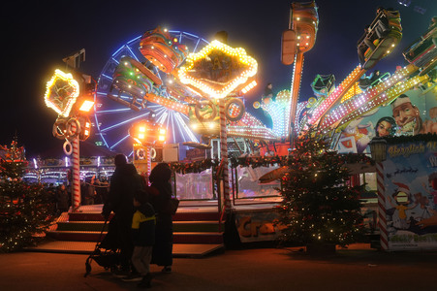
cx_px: 218
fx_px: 546
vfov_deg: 29.8
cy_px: 146
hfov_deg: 43.6
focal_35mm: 45
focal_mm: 30
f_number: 5
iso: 640
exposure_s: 1/50
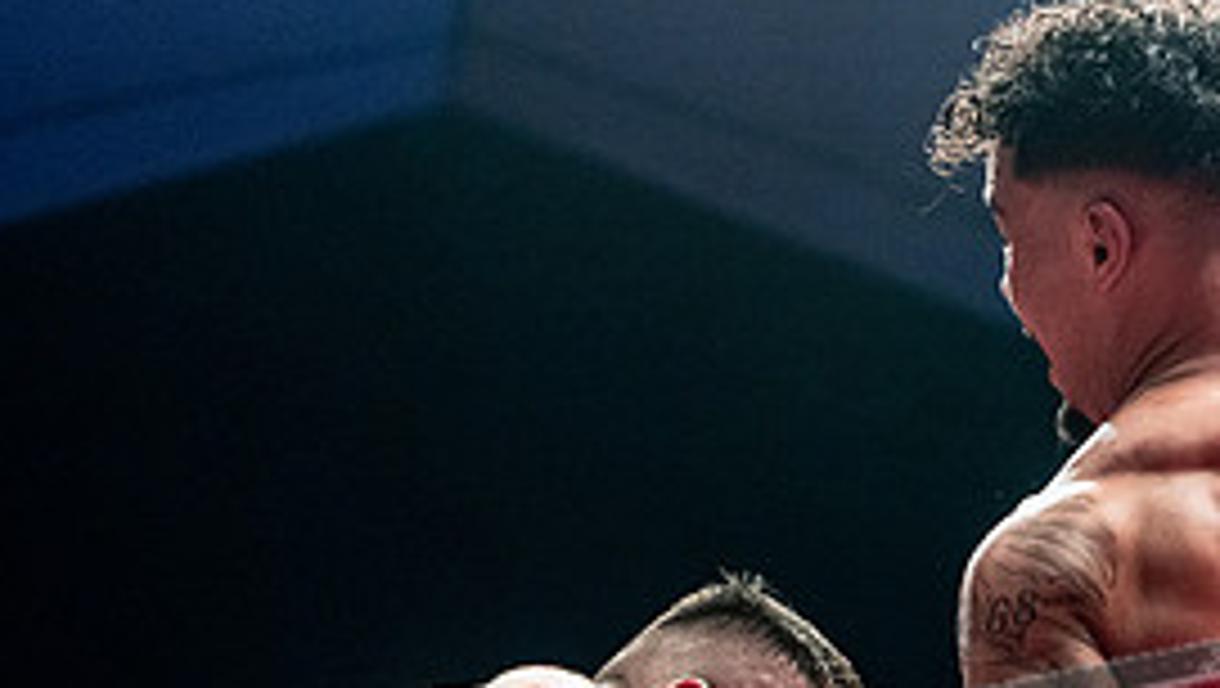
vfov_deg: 10.7
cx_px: 761
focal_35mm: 112
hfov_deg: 19.1
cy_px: 807
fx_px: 3626
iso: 4000
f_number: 2.8
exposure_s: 1/1000
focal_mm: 50
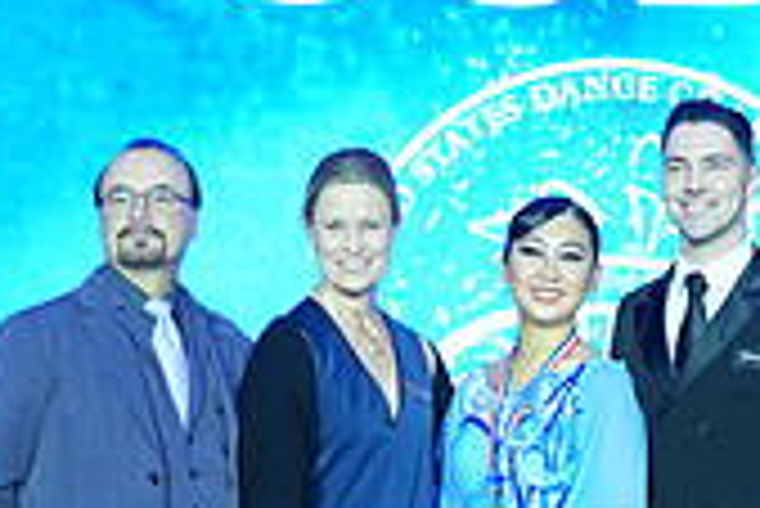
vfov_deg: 9.0
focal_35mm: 151
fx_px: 3190
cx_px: 594
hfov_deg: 13.5
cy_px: 636
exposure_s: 1/200
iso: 2500
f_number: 4
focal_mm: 44
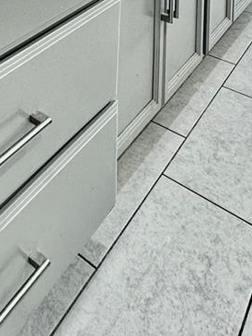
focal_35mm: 46
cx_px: -4
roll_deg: -0.6
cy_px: -160
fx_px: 446
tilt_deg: -3.7
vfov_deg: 28.3
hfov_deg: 29.3
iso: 160
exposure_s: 1/120
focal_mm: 2.22
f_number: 2.2
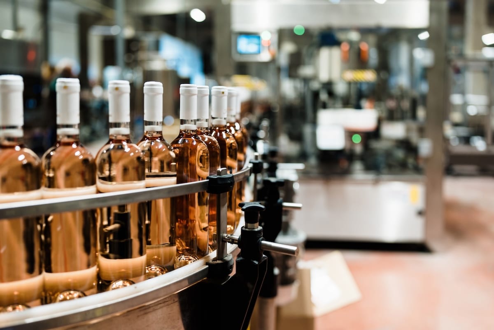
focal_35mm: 35
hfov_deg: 54.4
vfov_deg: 37.9
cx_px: 247
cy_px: 165
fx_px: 480
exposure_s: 1/100
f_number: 1.8
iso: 250
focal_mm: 35
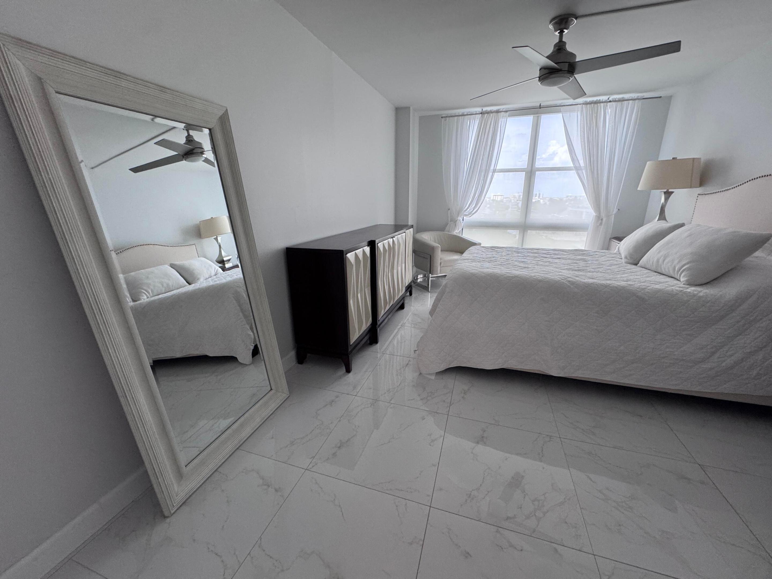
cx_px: 386
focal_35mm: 14
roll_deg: +0.4
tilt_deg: -16.5
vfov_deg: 85.7
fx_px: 312
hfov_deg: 102.1
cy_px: 290
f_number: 2.2
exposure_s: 1/120
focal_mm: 2.22
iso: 200
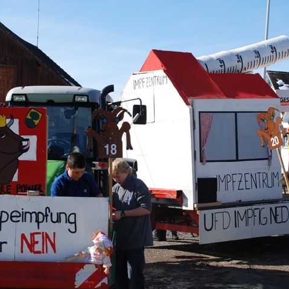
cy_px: 160
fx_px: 792
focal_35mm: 84
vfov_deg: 20.7
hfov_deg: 20.7
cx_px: 131
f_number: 8
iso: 100
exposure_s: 1/250
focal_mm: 31
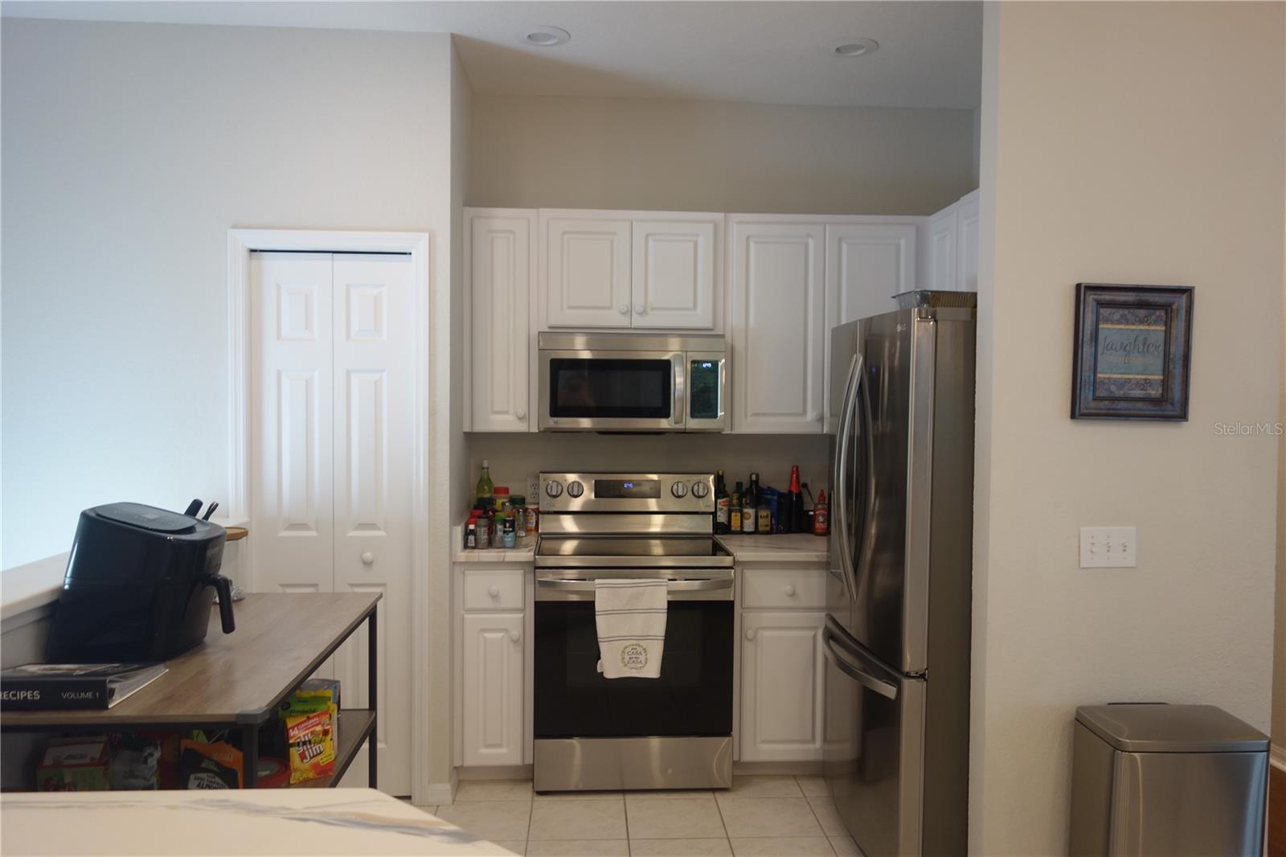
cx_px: 643
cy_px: 428
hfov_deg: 65.5
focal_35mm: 28
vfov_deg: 46.4
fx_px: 1000
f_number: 2
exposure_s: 1/30
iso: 125
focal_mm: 10.4
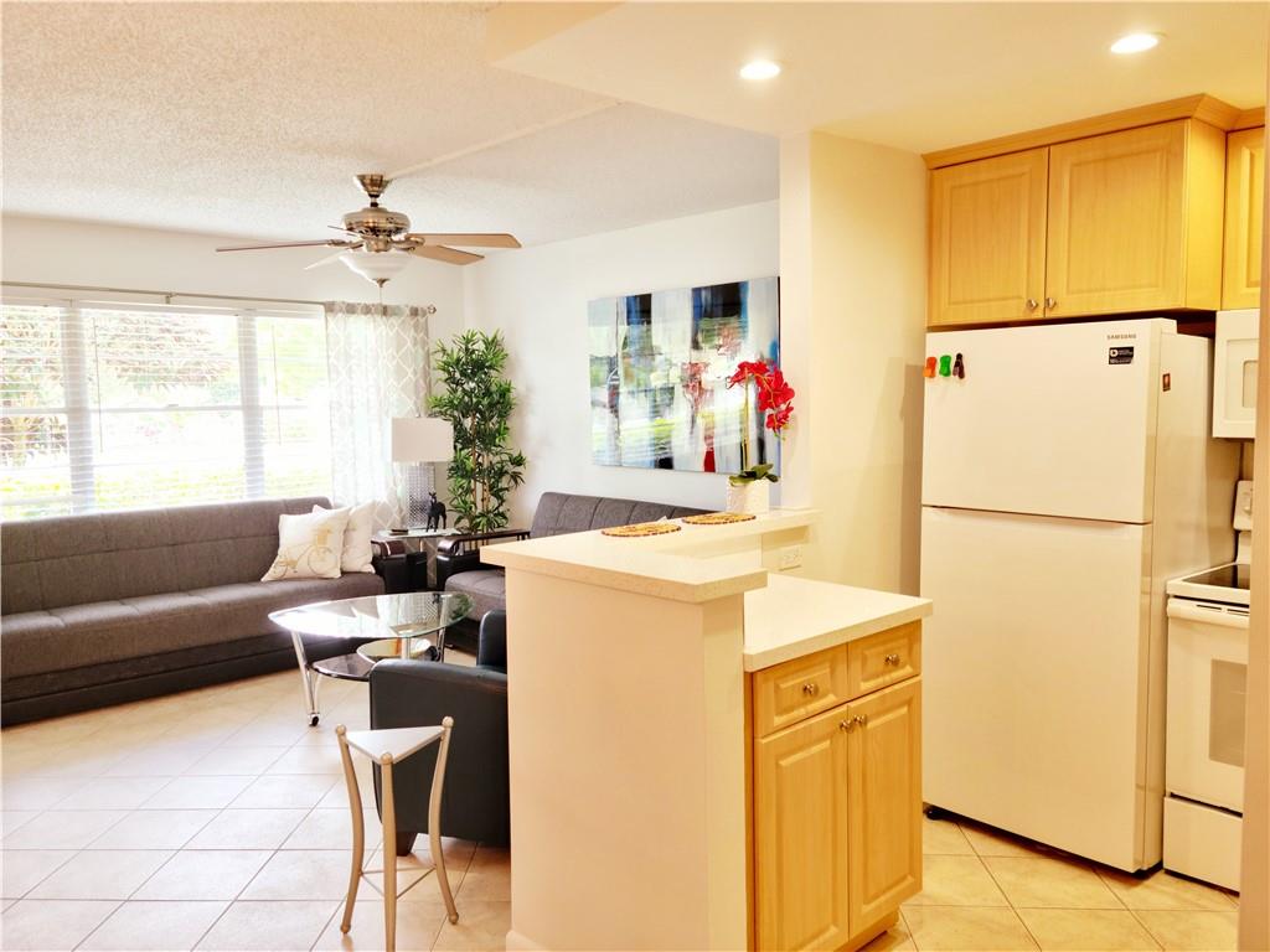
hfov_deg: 63.4
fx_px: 1027
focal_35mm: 28
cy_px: 476
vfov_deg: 49.7
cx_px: 635
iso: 250
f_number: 2
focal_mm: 5.9
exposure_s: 1/40
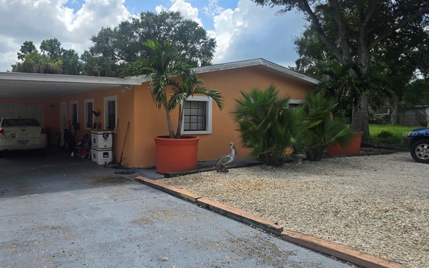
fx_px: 339
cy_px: 133
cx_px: 177
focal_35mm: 29
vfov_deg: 43.1
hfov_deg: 64.2
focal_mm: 6.3
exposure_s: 1/816
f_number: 1.7
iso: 12
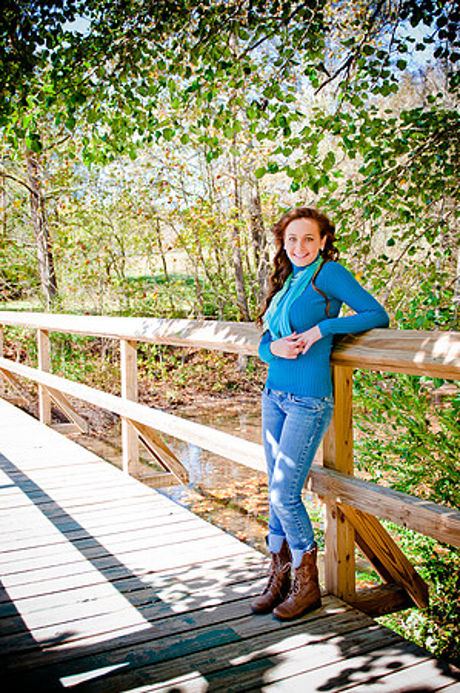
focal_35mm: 36
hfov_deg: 36.8
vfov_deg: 53.2
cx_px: 230
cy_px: 346
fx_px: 692
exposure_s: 1/250
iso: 200
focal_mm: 24
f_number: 3.2
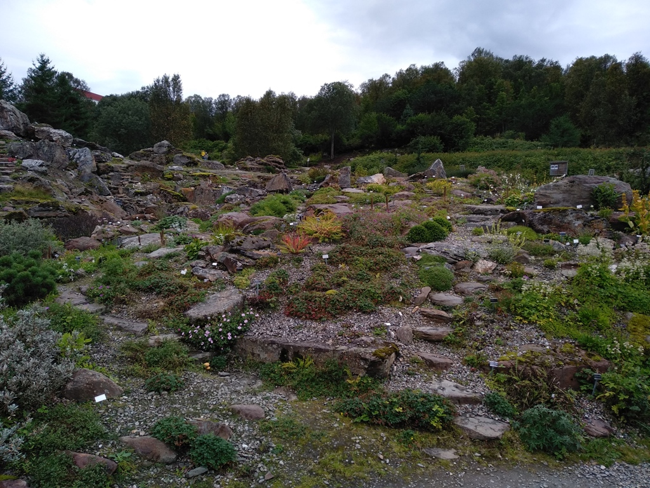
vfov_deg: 53.1
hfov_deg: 67.3
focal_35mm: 26
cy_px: 244
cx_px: 325
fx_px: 488
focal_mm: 3.82
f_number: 2.2
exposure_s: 1/345
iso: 125
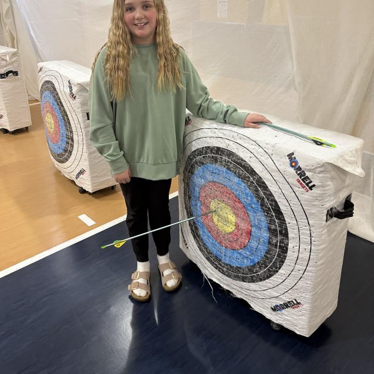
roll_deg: +1.1
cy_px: 141
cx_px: 188
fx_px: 379
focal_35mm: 31
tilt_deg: -22.1
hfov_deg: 52.5
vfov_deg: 52.0
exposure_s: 1/60
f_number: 1.6
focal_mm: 5.96
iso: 160
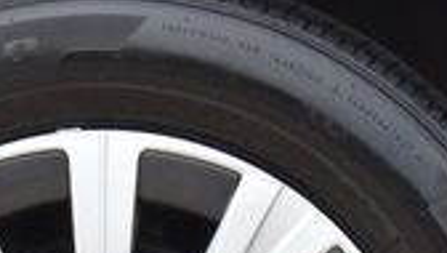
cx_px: 98
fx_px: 3904
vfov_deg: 3.7
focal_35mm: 329
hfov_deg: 6.5
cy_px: 413
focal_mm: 55
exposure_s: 1/250
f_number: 8
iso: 320
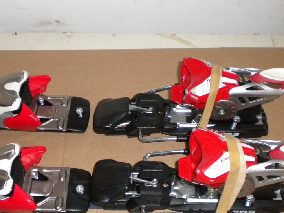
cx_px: 115
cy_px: 108
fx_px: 435
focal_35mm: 53
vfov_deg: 27.5
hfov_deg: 36.1
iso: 400
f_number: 3.1
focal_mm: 6.3
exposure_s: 1/30
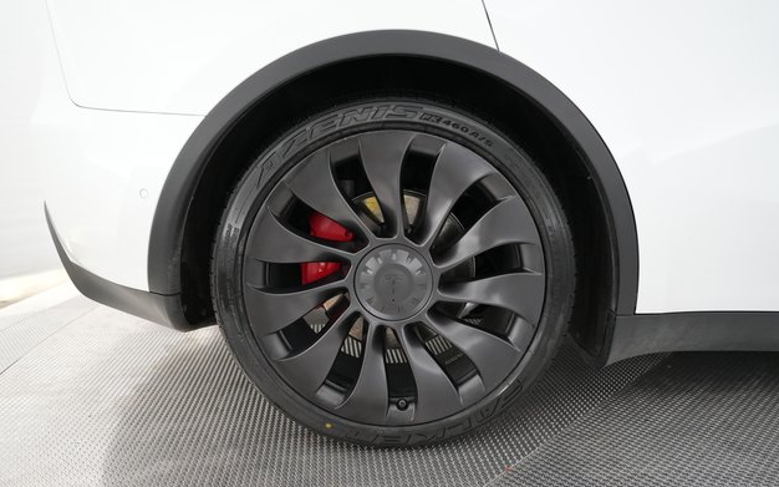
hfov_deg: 72.6
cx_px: 386
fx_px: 531
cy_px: 263
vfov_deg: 49.2
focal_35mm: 25
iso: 3200
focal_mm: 24
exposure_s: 1/250
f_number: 2.8
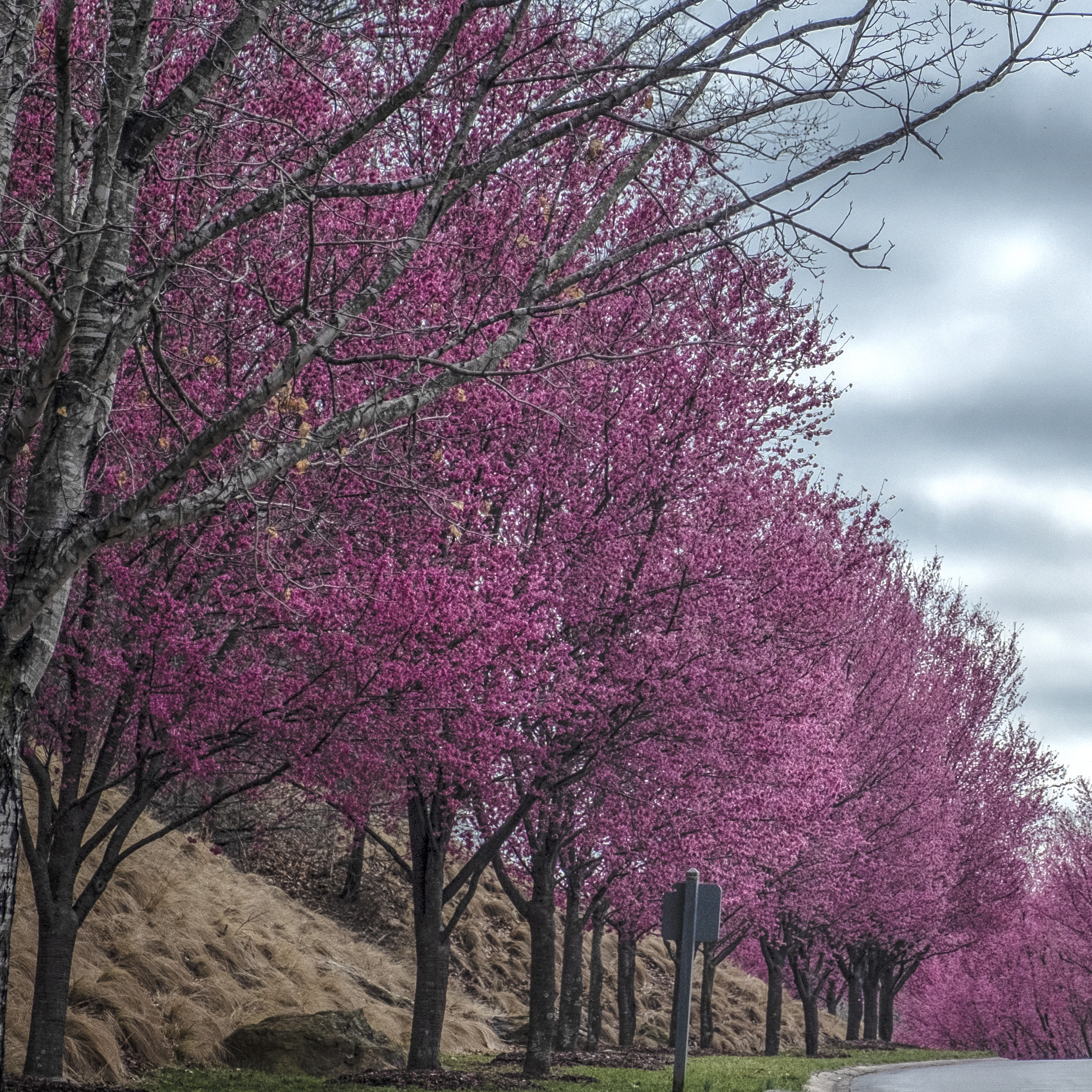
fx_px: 5639
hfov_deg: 11.0
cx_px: 1031
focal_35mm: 158
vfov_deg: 11.1
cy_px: 459
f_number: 5.6
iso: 200
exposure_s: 1/2000
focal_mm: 50
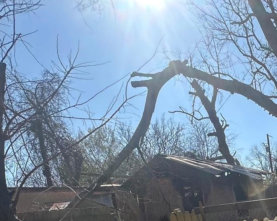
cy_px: 263
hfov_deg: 38.2
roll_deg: +9.6
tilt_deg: -6.5
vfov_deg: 31.0
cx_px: 296
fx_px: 336
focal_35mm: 41
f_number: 2.2
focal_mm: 2.22
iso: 50
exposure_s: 1/1006
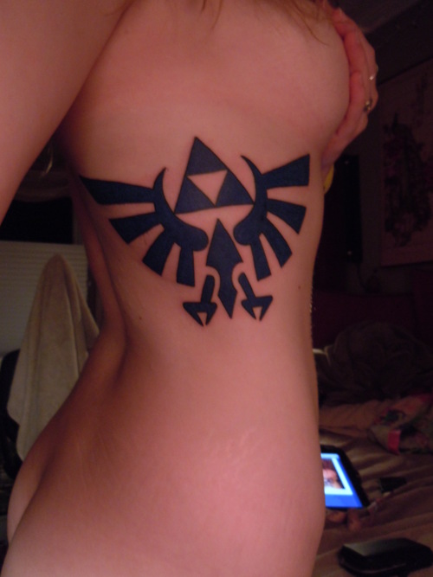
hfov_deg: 46.8
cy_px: 288
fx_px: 501
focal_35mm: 30
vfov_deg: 60.0
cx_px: 216
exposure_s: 1/4
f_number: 3.5
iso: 400
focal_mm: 5.4
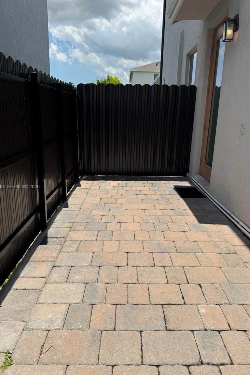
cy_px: 187
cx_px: 126
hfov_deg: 49.6
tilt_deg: -14.8
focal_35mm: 26
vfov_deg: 69.4
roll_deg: -0.2
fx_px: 271
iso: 80
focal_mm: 6.76
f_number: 1.78
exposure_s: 1/5814
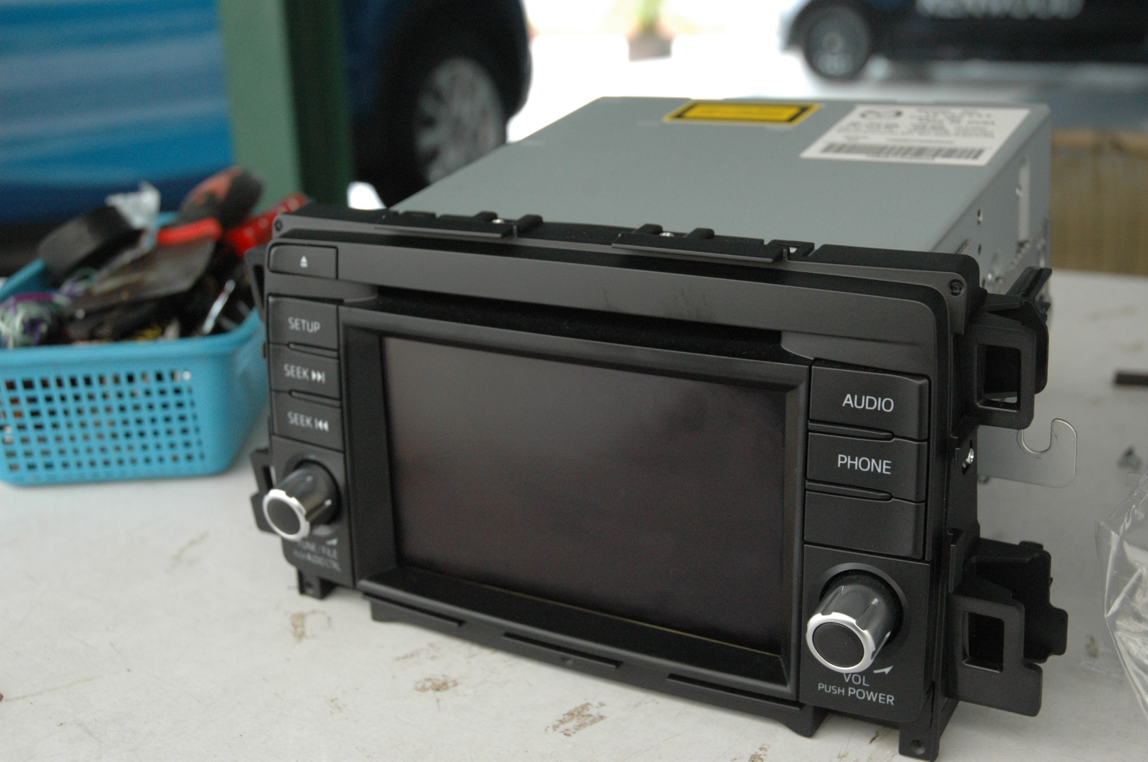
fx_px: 1481
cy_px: 381
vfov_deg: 28.9
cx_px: 574
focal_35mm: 46
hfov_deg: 42.4
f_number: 5.6
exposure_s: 1/125
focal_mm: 31
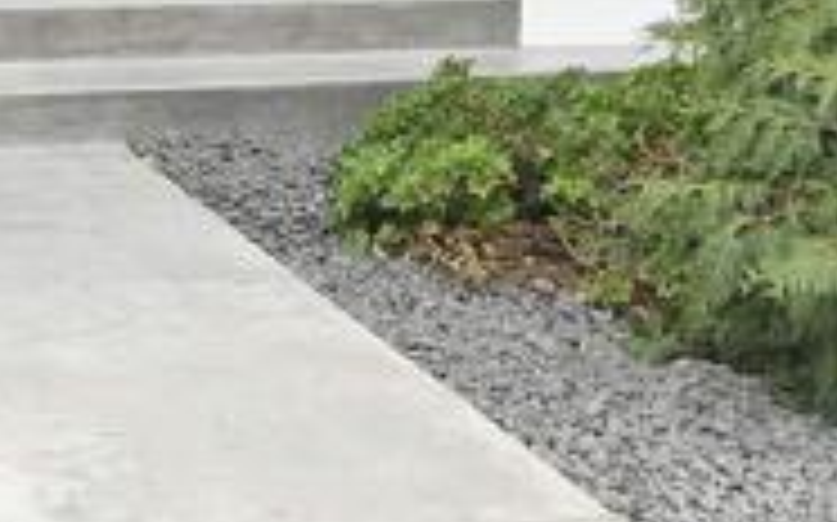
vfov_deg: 14.0
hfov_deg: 23.9
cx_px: 54
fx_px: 1915
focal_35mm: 84
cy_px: -389
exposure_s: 1/500
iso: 250
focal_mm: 10
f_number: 4
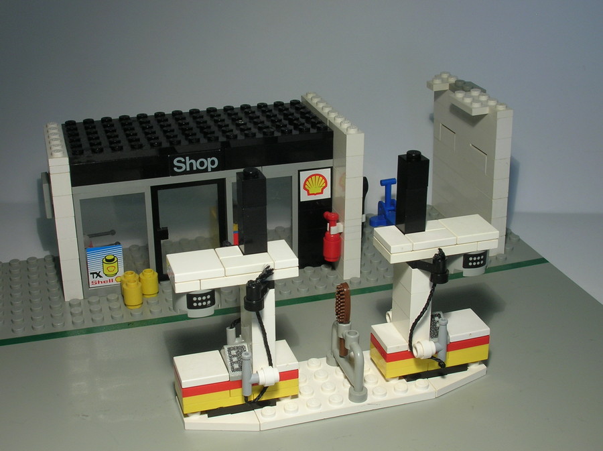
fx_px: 870
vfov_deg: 29.1
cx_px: 302
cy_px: 226
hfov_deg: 38.2
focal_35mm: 50
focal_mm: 8.4
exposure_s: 1/11.4
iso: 50
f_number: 5.6
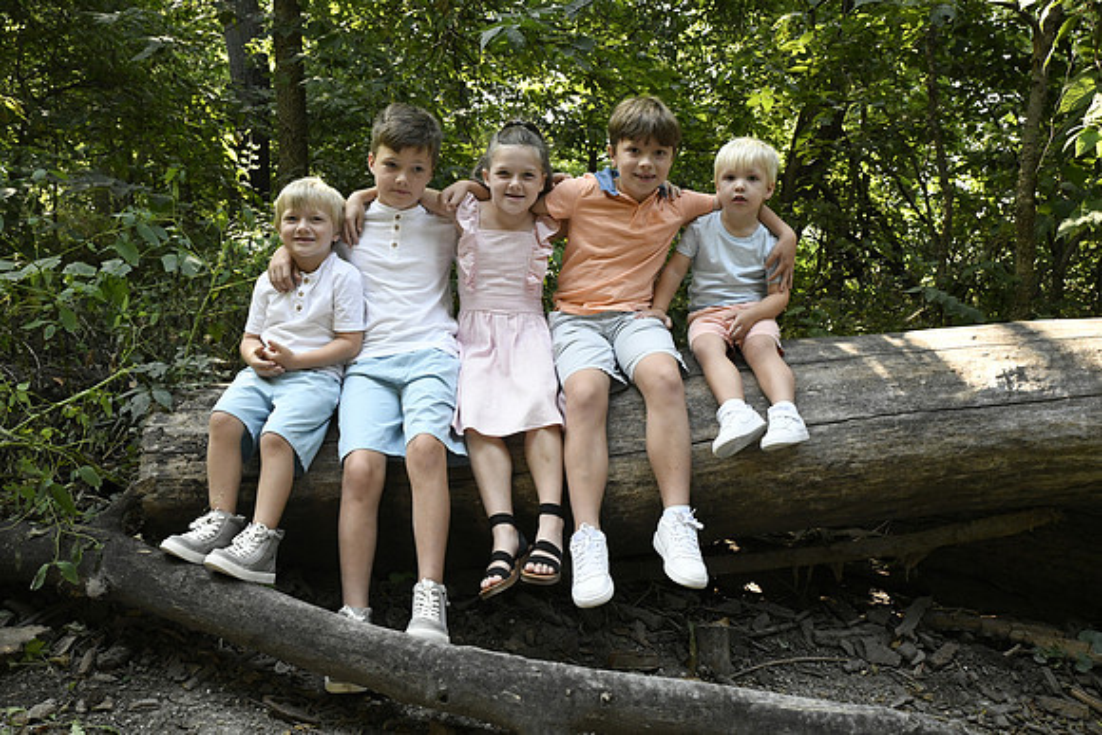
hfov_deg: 60.3
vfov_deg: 42.3
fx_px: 949
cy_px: 368
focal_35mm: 31
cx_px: 551
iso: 6400
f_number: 9
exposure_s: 1/320
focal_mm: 31
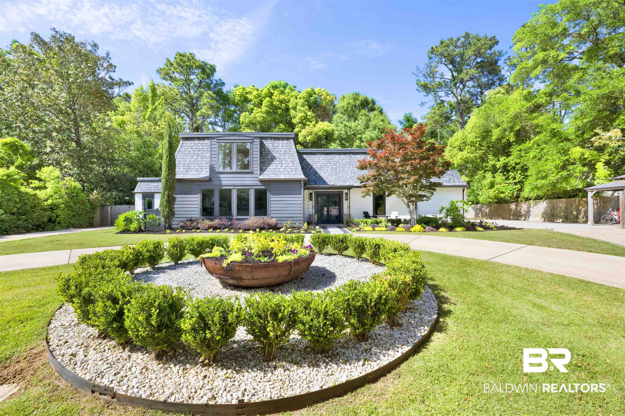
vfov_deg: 77.3
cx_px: 312
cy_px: 208
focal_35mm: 15
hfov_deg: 100.4
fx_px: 260
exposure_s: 1/250
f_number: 11
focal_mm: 15
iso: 400
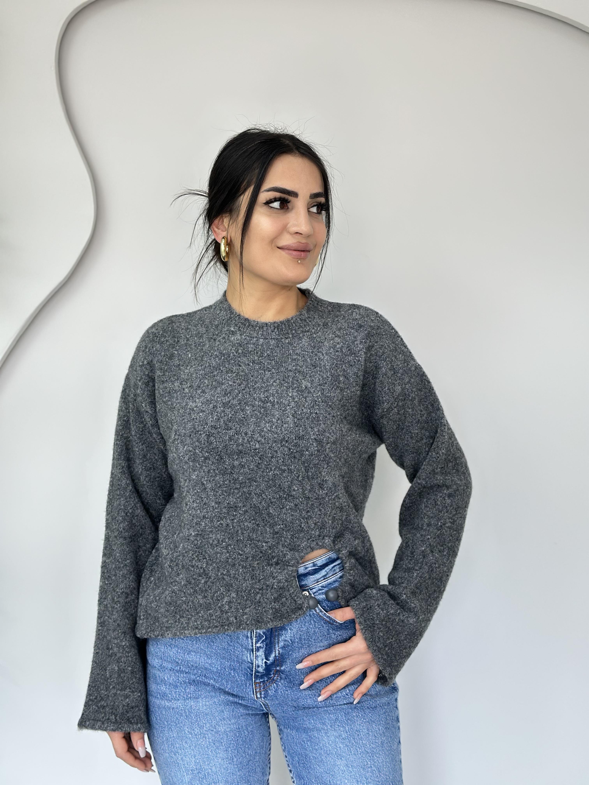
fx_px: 1089
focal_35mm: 48
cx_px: 294
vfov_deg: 39.7
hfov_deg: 30.3
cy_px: 392
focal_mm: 6.86
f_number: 1.78
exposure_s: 1/100
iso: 125
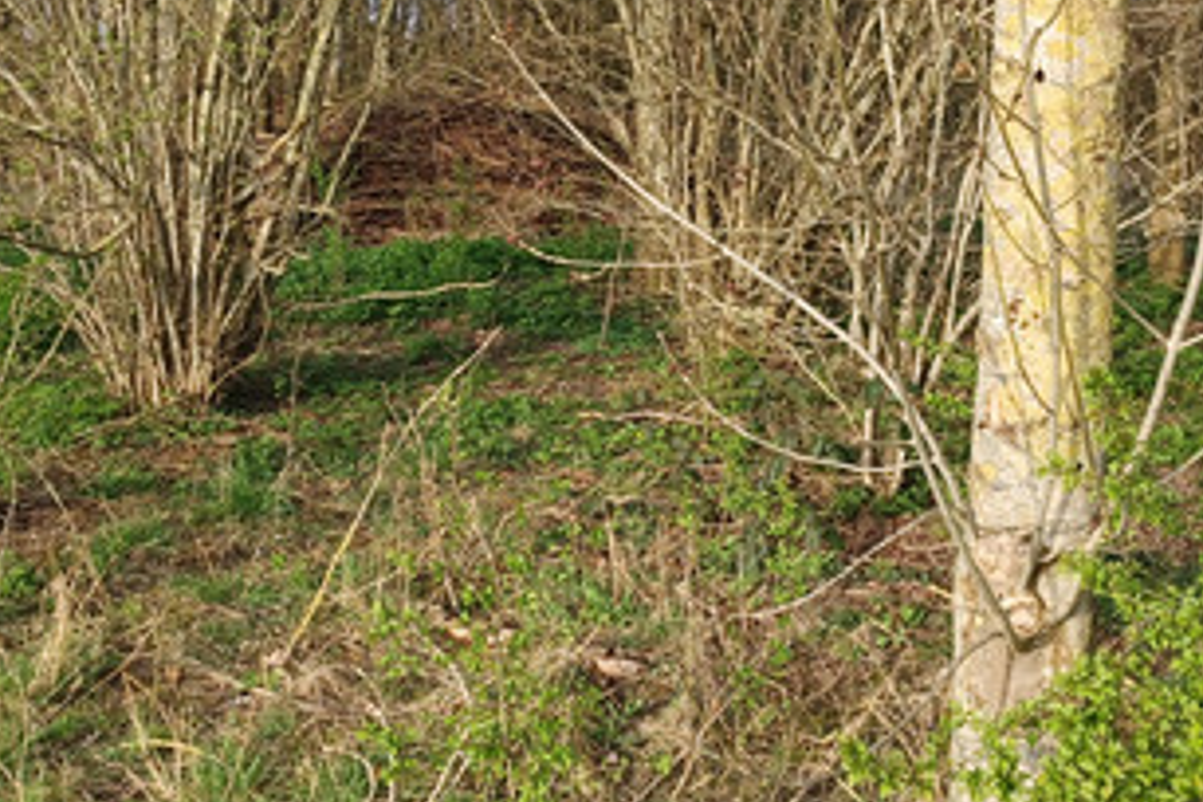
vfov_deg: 26.4
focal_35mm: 51
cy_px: 287
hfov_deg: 38.7
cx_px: 712
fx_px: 1704
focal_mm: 4.6
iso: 32
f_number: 1.8
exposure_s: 1/120
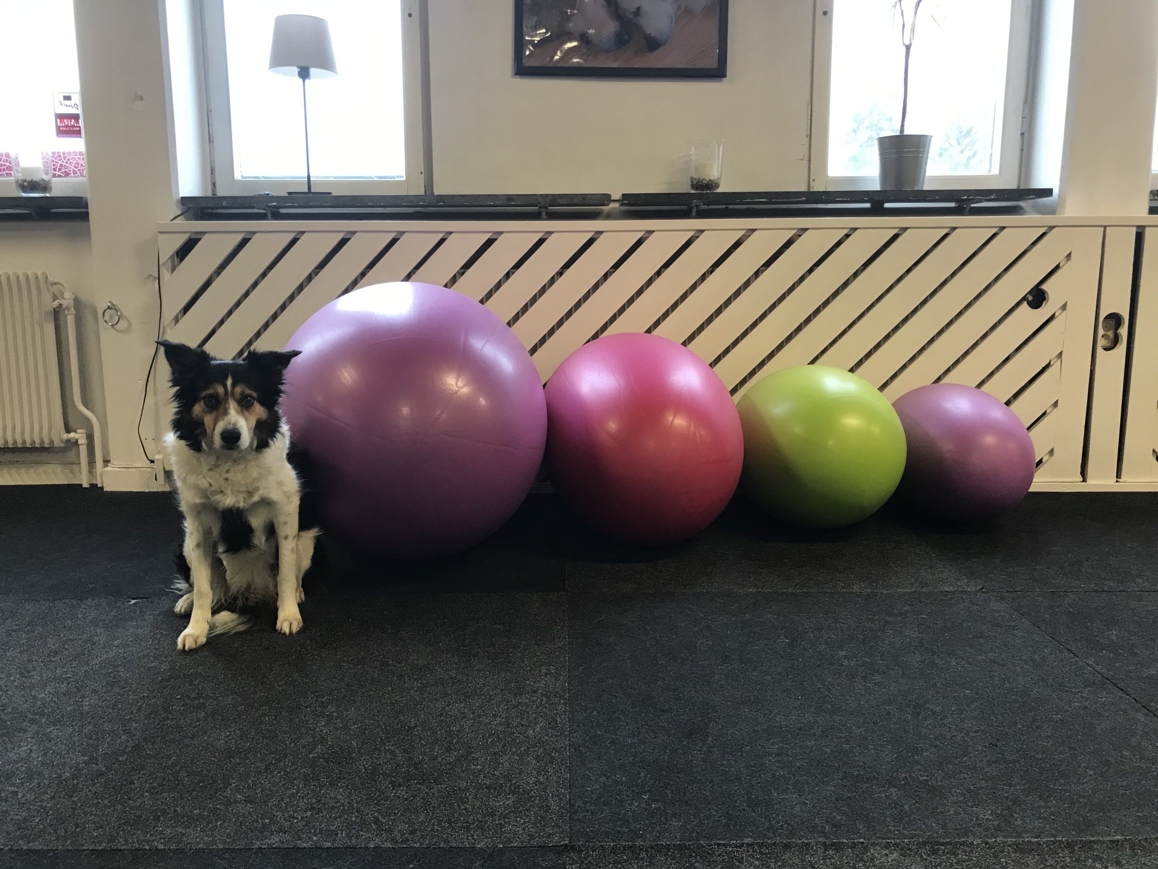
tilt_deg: -12.2
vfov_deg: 49.7
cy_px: 434
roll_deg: +2.1
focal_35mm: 28
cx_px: 579
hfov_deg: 63.4
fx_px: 937
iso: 32
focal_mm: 3.99
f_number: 1.8
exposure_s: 1/20
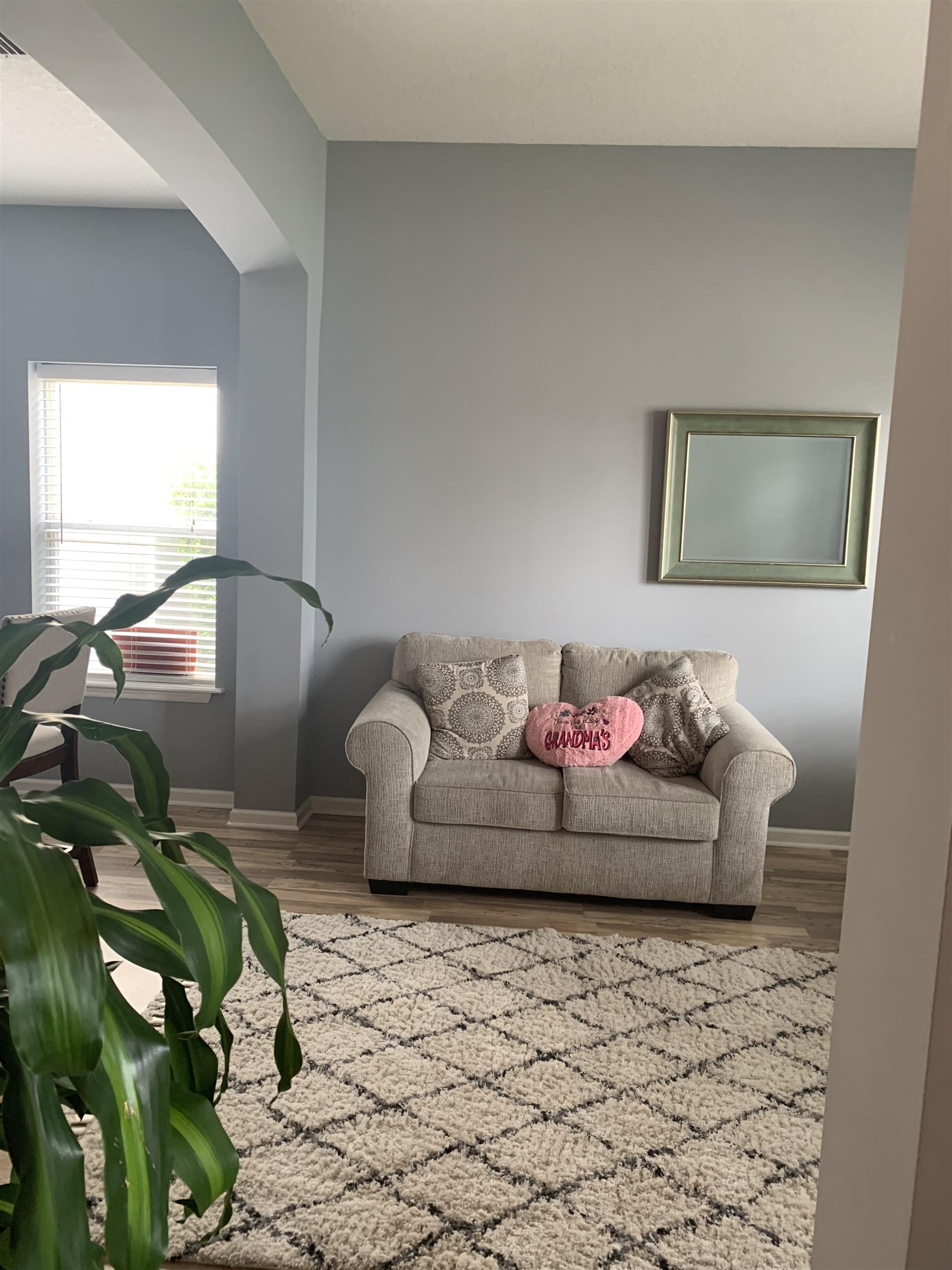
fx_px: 953
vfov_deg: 67.3
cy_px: 635
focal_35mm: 26
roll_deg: -2.2
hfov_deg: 53.1
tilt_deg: -7.6
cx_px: 476
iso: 160
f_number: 1.8
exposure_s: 1/60
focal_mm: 4.25
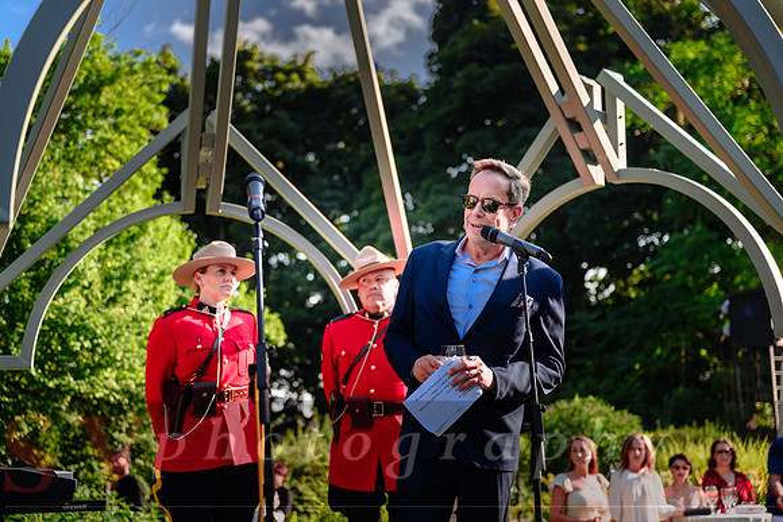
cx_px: 392
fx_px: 1262
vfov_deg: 23.4
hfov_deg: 34.5
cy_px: 261
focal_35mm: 58
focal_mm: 58
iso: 64
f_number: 2.8
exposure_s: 1/200
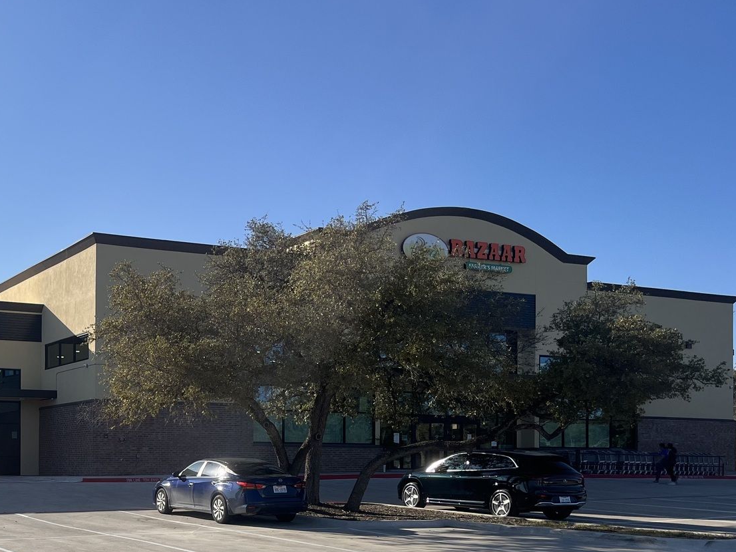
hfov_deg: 37.7
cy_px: 460
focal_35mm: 47
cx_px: 72
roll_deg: +0.0
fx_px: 1000
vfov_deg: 30.0
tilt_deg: +0.6
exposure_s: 1/4310
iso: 50
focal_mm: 5.1
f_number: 1.6
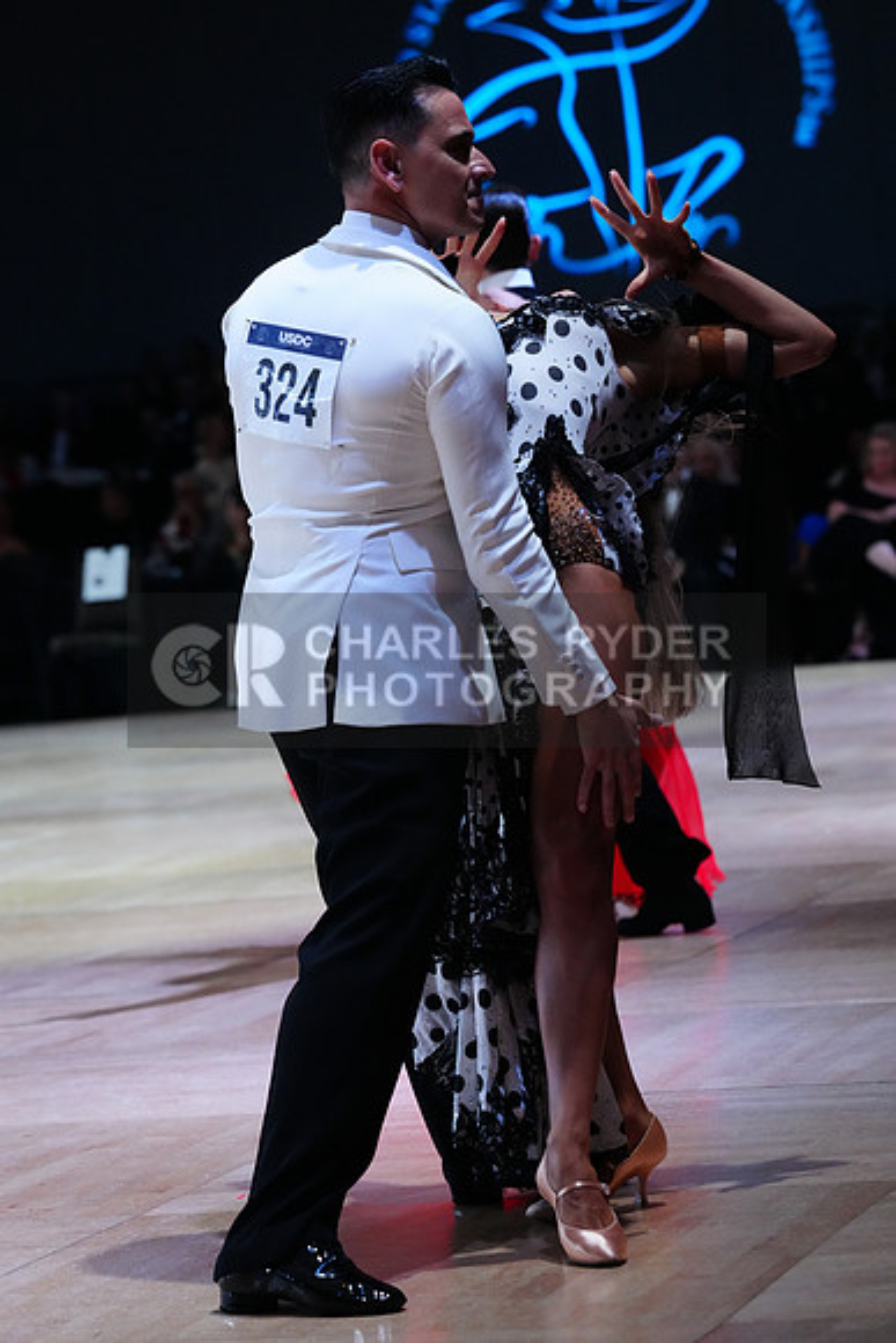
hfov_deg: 9.9
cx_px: 448
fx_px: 5149
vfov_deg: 14.9
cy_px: 672
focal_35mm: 138
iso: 6400
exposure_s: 1/400
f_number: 5.6
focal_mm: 138
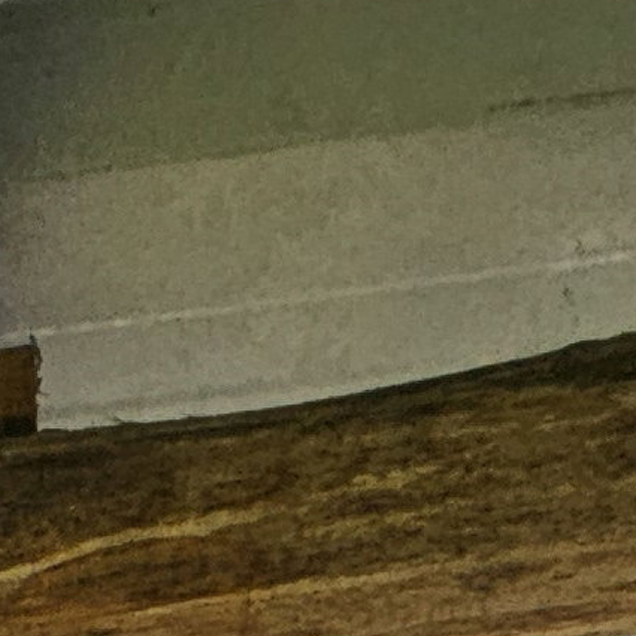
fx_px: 2245
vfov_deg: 7.3
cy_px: 2820
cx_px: -130
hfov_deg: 15.5
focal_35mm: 108
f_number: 2.2
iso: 50
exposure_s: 1/456
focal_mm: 2.2
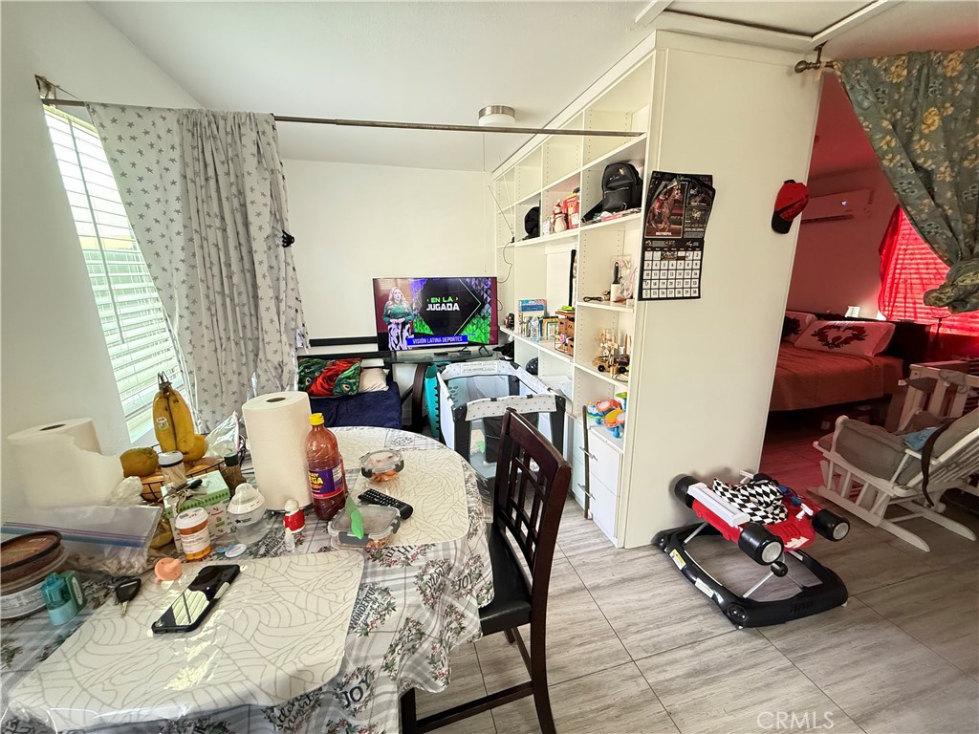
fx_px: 396
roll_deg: +0.9
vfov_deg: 85.7
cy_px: 367
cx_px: 490
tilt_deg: -14.5
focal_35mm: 14
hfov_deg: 102.1
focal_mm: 2.22
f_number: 2.2
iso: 640
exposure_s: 1/60
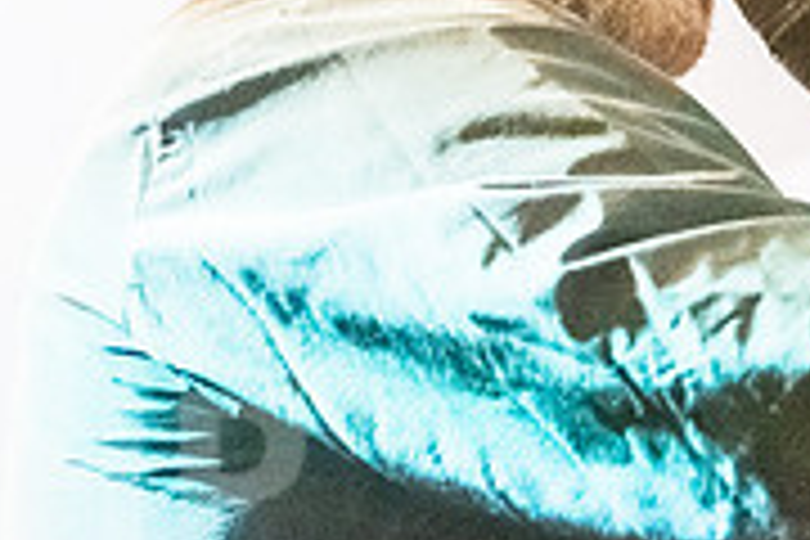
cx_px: 652
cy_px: -187
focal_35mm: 396
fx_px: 8909
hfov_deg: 5.2
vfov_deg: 3.5
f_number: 4
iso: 6400
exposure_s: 1/400
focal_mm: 102
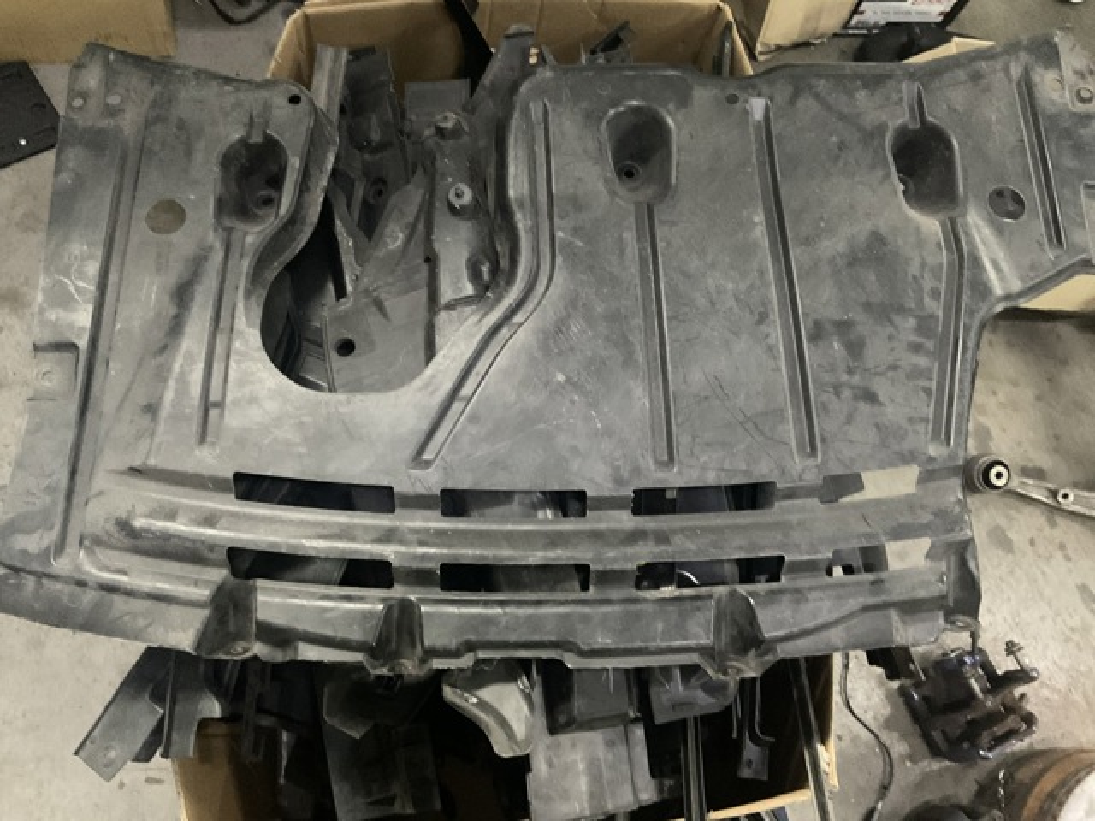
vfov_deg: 48.2
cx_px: 548
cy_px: 410
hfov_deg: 61.7
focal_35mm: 29
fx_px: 917
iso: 500
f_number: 1.8
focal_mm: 3
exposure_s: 1/20
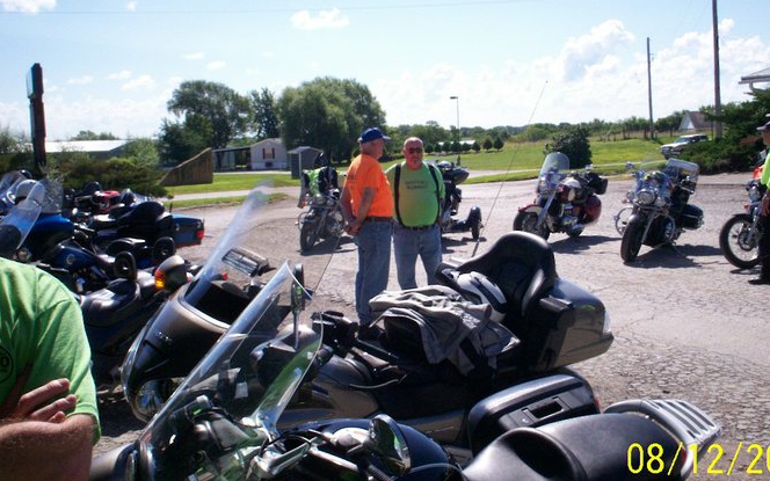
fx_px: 965
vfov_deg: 28.0
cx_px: 406
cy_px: 204
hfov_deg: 43.5
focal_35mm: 46
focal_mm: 6
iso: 100
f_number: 4.5
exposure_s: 1/777
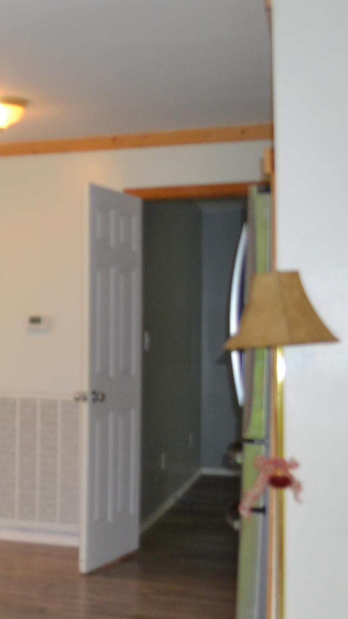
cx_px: -235
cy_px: 310
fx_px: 985
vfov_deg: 34.9
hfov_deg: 17.2
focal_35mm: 60
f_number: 3.5
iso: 560
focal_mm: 18
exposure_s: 1/60
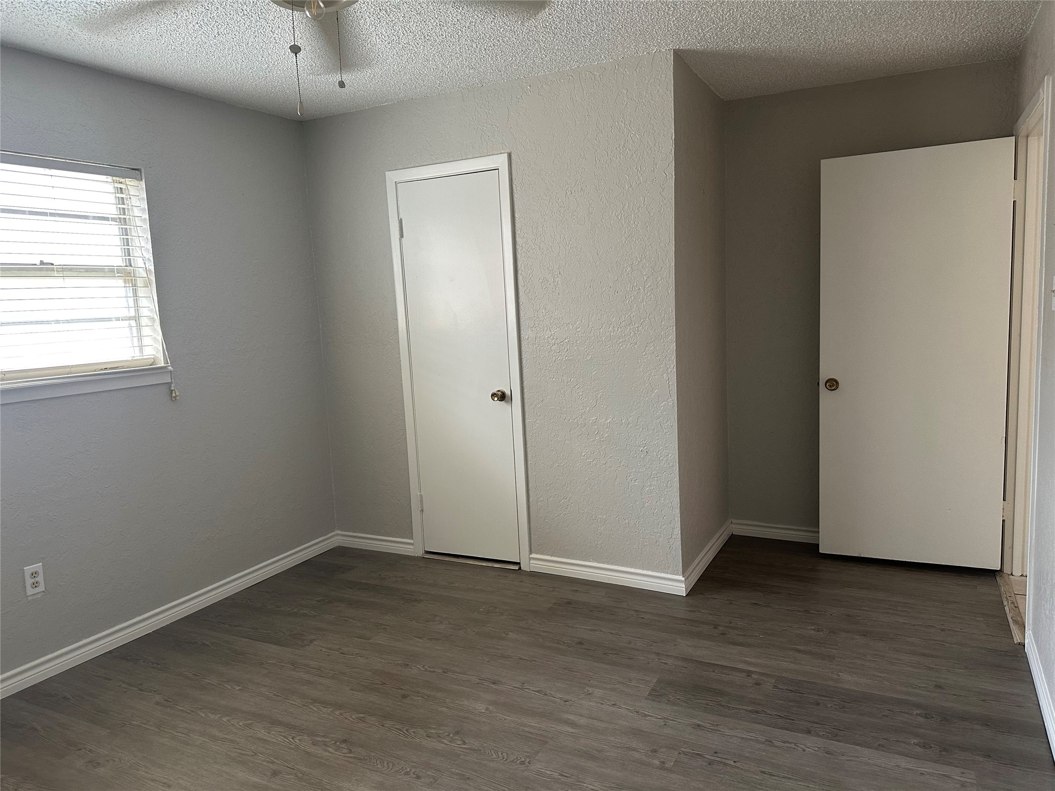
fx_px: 731
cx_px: 528
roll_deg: +2.4
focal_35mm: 24
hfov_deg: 71.6
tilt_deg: -7.4
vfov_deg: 56.8
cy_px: 396
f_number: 1.78
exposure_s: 1/60
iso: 250
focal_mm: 6.86
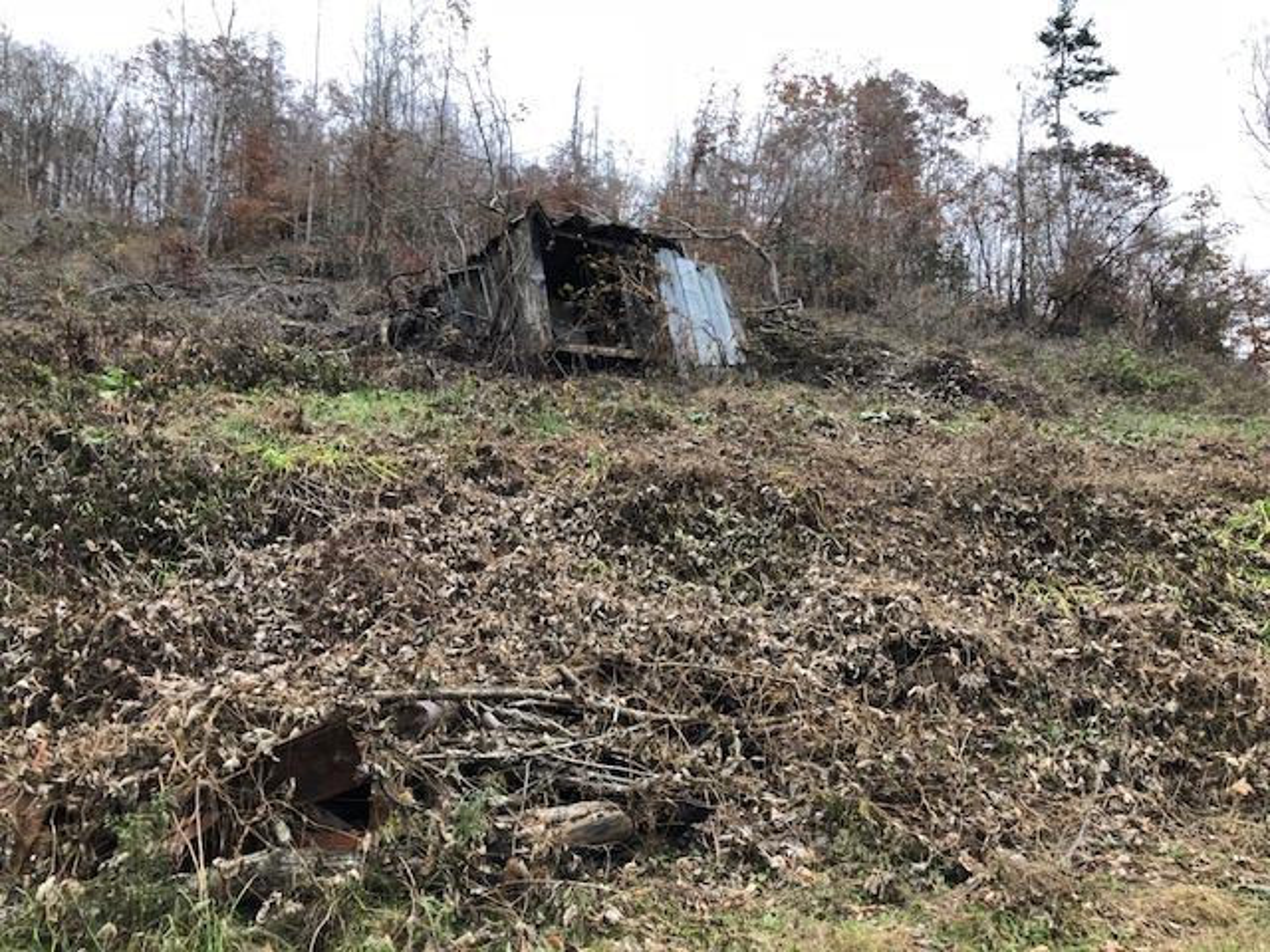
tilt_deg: +2.2
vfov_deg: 49.7
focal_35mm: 28
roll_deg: +0.3
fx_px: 1027
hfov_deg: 63.4
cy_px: 476
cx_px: 635
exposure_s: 1/30
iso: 25
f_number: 1.8
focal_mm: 4
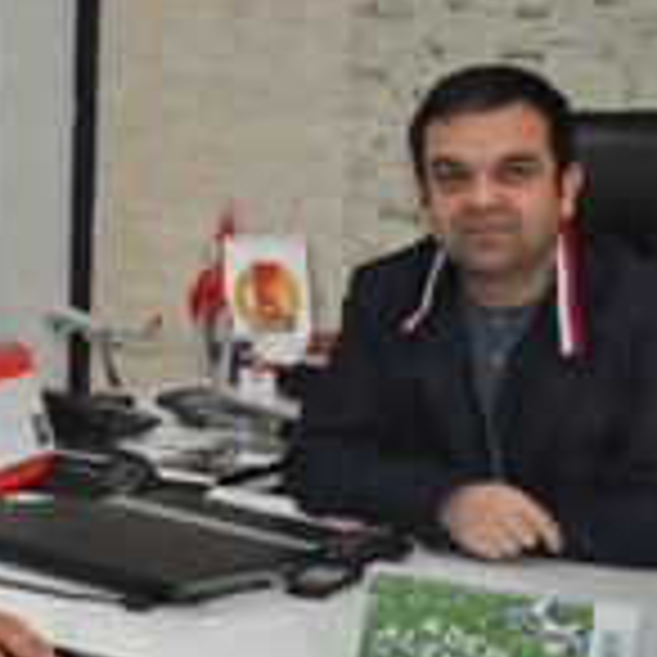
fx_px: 1847
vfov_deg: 20.1
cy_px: 256
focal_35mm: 86
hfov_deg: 19.1
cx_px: -126
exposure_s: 1/60
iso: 800
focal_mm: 22
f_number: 3.8
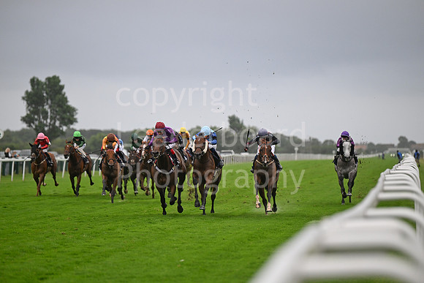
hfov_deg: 11.4
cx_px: 212
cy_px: 142
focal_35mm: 180
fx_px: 2120
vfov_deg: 7.6
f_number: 3.2
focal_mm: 180
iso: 1250
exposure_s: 1/2500
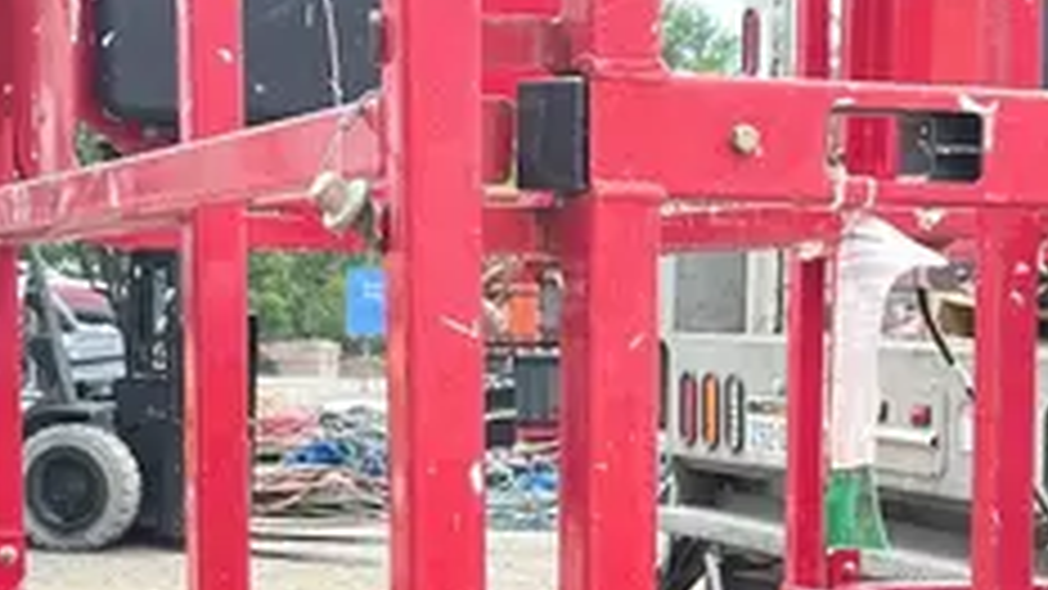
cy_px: 471
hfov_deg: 23.9
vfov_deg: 13.5
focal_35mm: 89
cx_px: 621
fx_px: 2473
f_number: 1.6
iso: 50
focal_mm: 5.1
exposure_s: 1/898
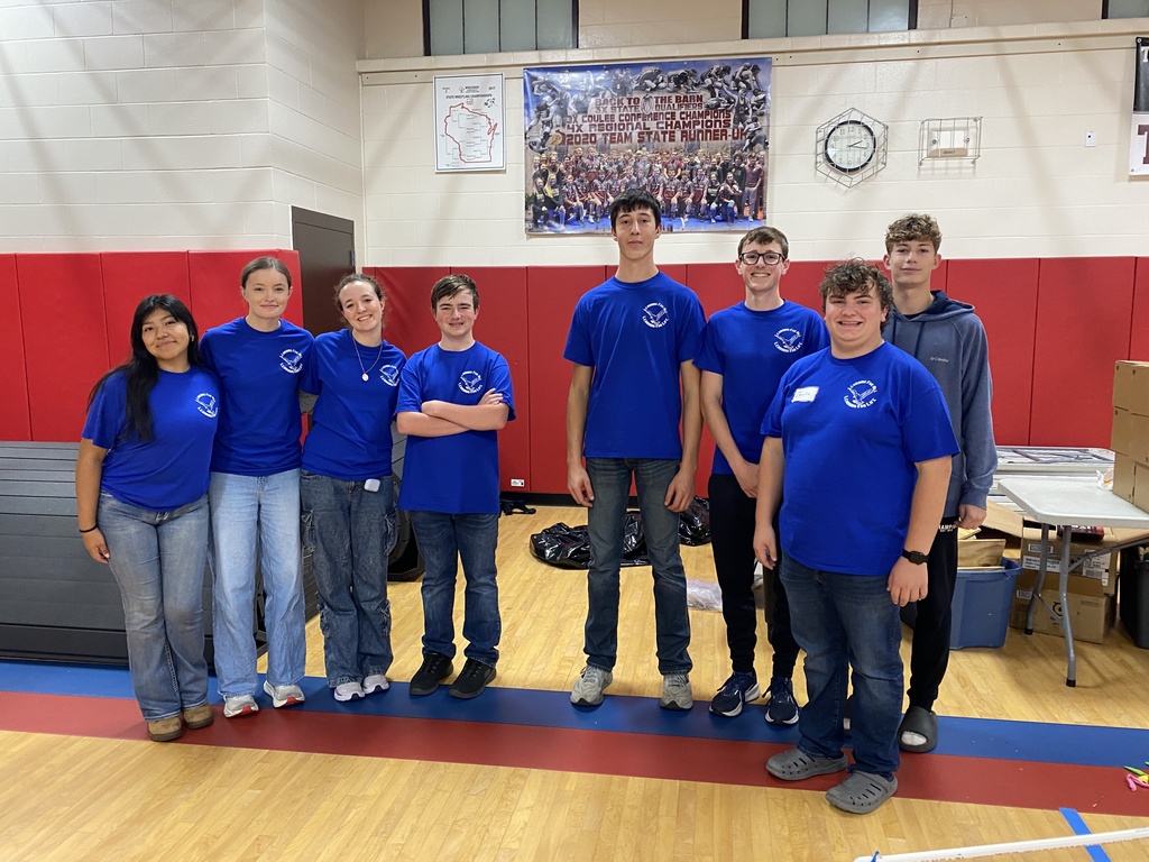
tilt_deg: -8.8
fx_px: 863
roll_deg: +1.1
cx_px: 574
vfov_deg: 53.1
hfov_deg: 67.3
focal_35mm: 26
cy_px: 431
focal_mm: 4.25
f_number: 1.8
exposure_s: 1/60
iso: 125
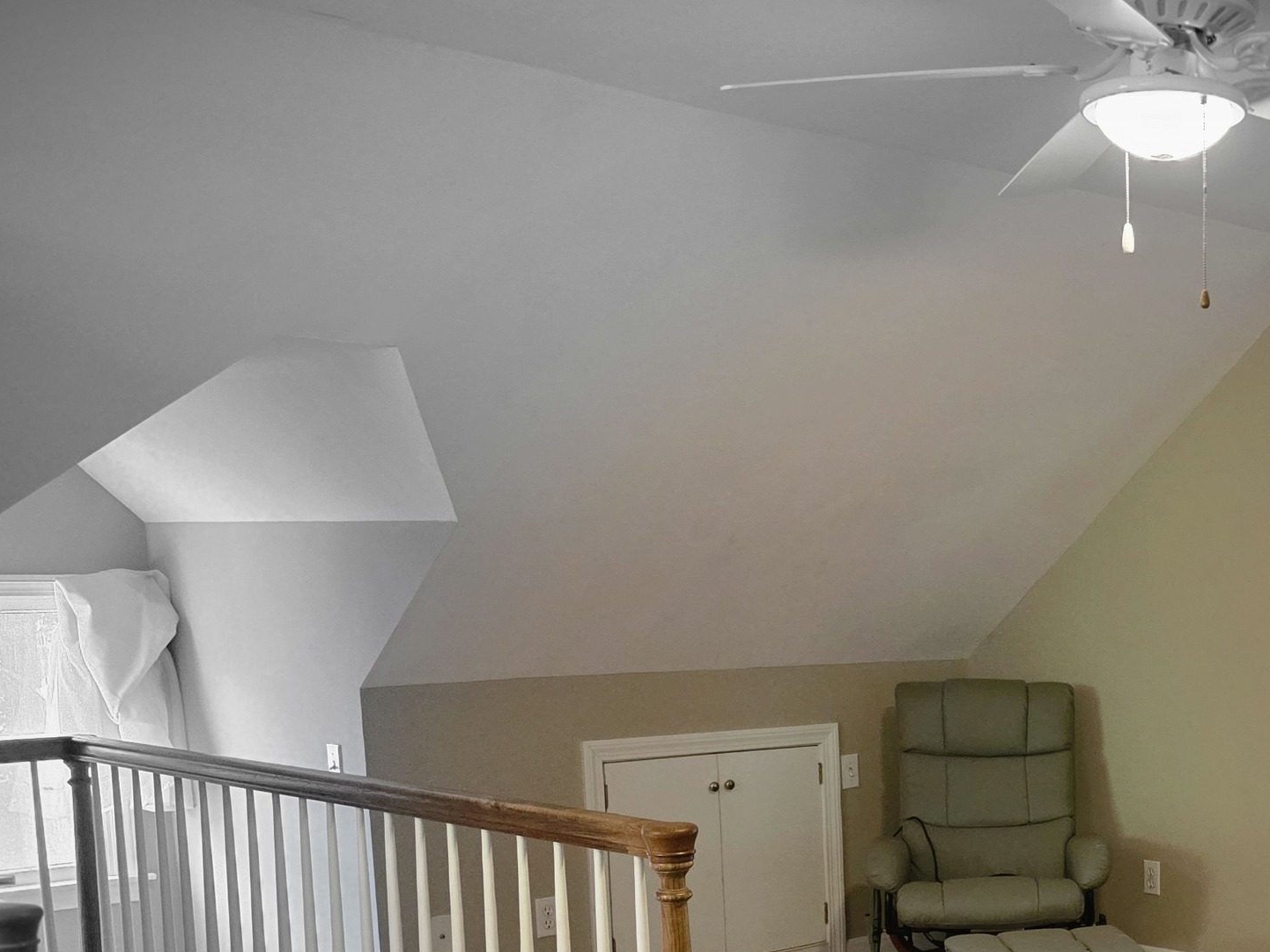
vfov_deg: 28.7
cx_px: 1180
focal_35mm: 49
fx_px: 1797
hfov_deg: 36.1
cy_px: 823
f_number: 1.7
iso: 1250
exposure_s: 1/120
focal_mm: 6.3
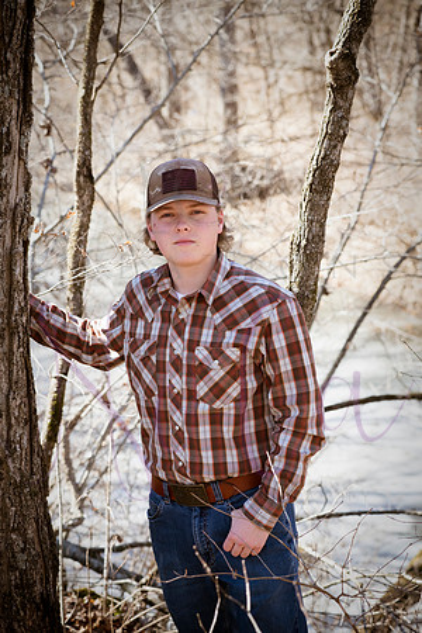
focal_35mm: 105
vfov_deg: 19.5
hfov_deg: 13.0
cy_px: 316
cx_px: 211
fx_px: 1846
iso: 800
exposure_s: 1/320
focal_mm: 105
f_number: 8
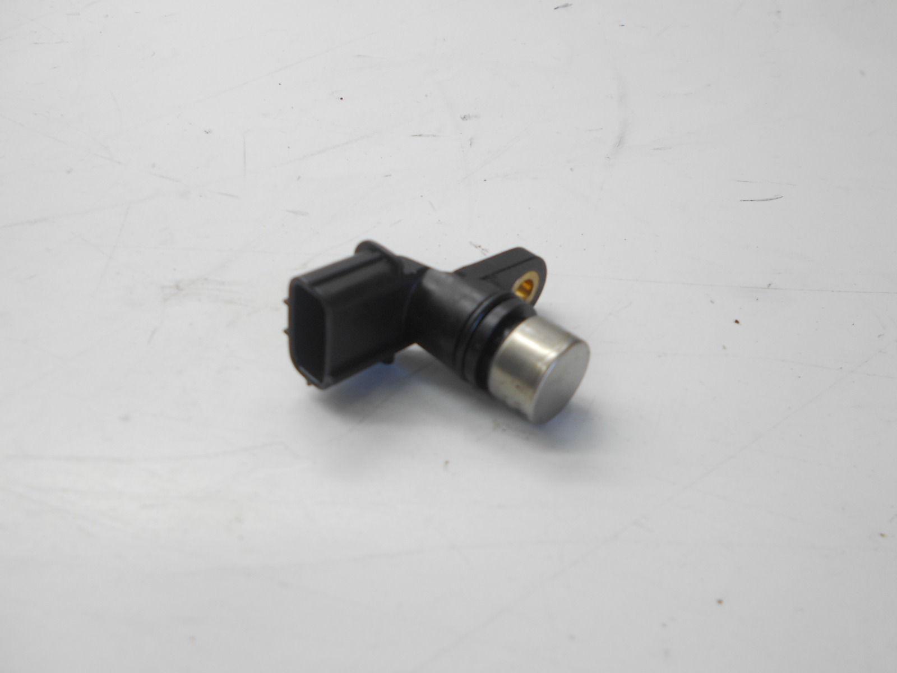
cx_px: 448
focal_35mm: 26
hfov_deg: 67.3
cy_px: 336
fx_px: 674
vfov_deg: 53.1
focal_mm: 4.6
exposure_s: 1/50
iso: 80
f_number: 3.2
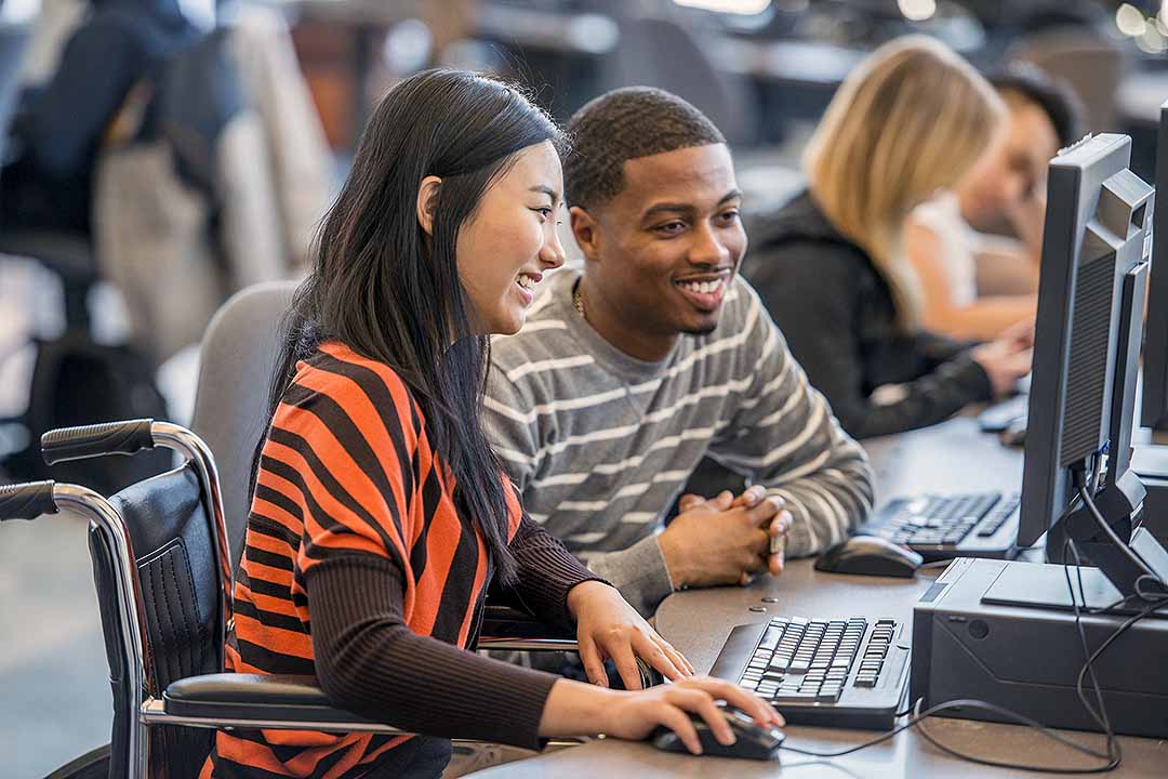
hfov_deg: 12.8
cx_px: 584
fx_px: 5191
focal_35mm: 160
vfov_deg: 8.6
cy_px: 390
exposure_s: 1/160
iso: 500
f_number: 2.8
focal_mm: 160
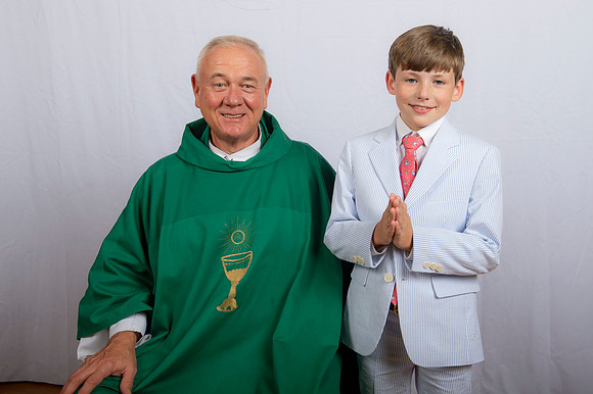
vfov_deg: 28.0
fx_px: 790
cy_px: 197
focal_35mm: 48
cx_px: 296
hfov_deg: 41.1
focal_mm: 48
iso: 320
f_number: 8
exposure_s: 1/200
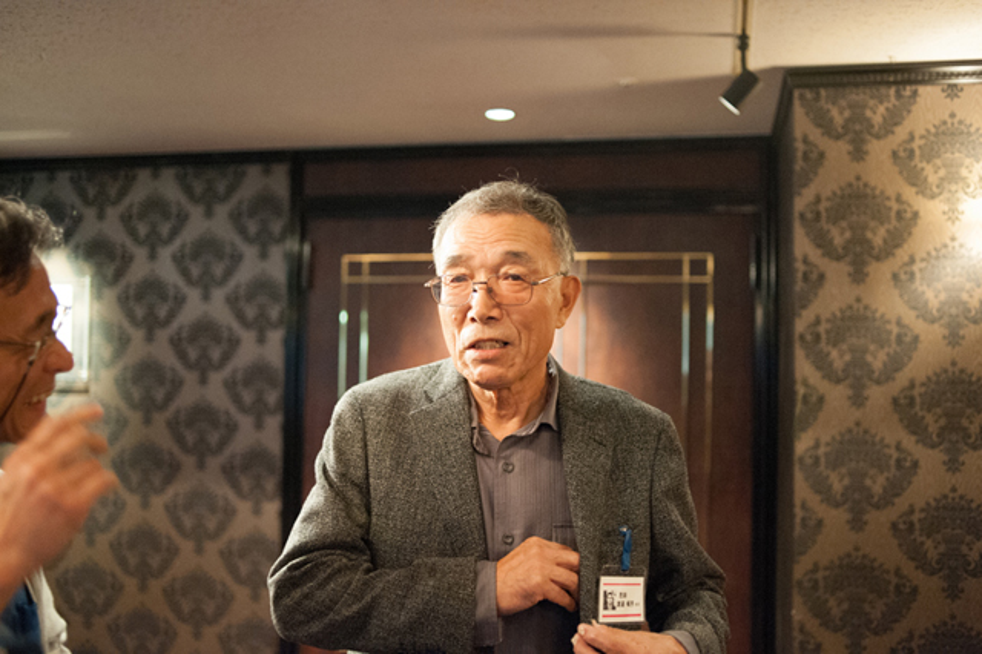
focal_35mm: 35
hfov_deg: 54.5
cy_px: 327
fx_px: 954
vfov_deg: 37.8
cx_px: 491
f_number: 2.8
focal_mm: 35
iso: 5600
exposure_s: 1/100
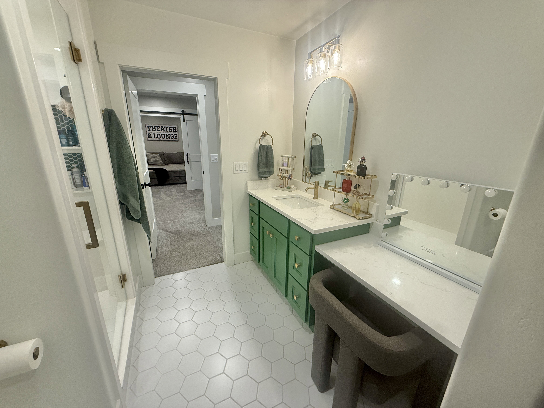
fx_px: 220
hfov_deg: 102.1
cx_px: 272
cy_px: 204
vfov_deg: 85.7
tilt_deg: -16.4
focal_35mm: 14
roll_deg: -0.4
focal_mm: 2.22
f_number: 2.2
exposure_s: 1/120
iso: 160
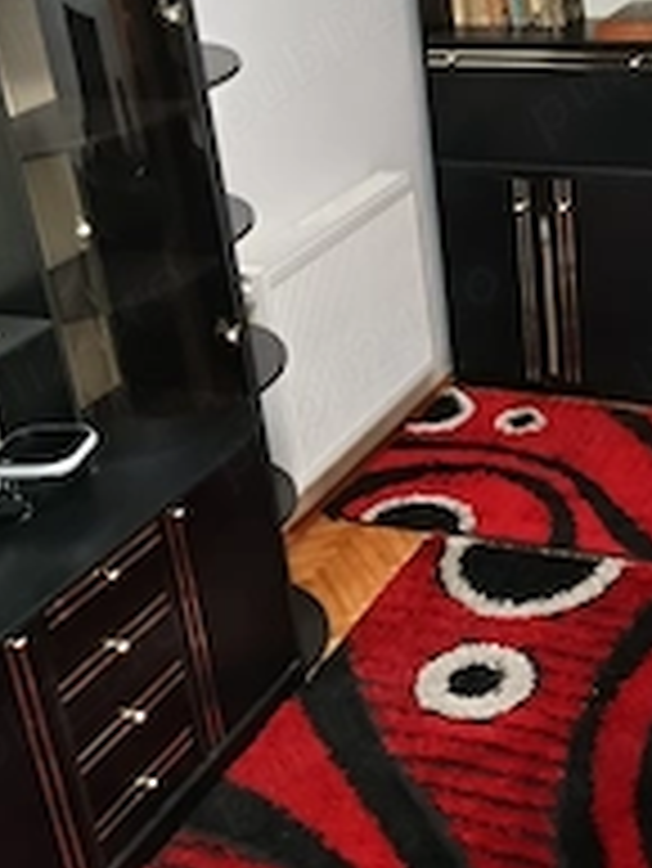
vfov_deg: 32.2
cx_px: 513
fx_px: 1505
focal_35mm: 60
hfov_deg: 24.1
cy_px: 445
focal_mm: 4.22
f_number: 1.8
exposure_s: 1/20
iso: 640
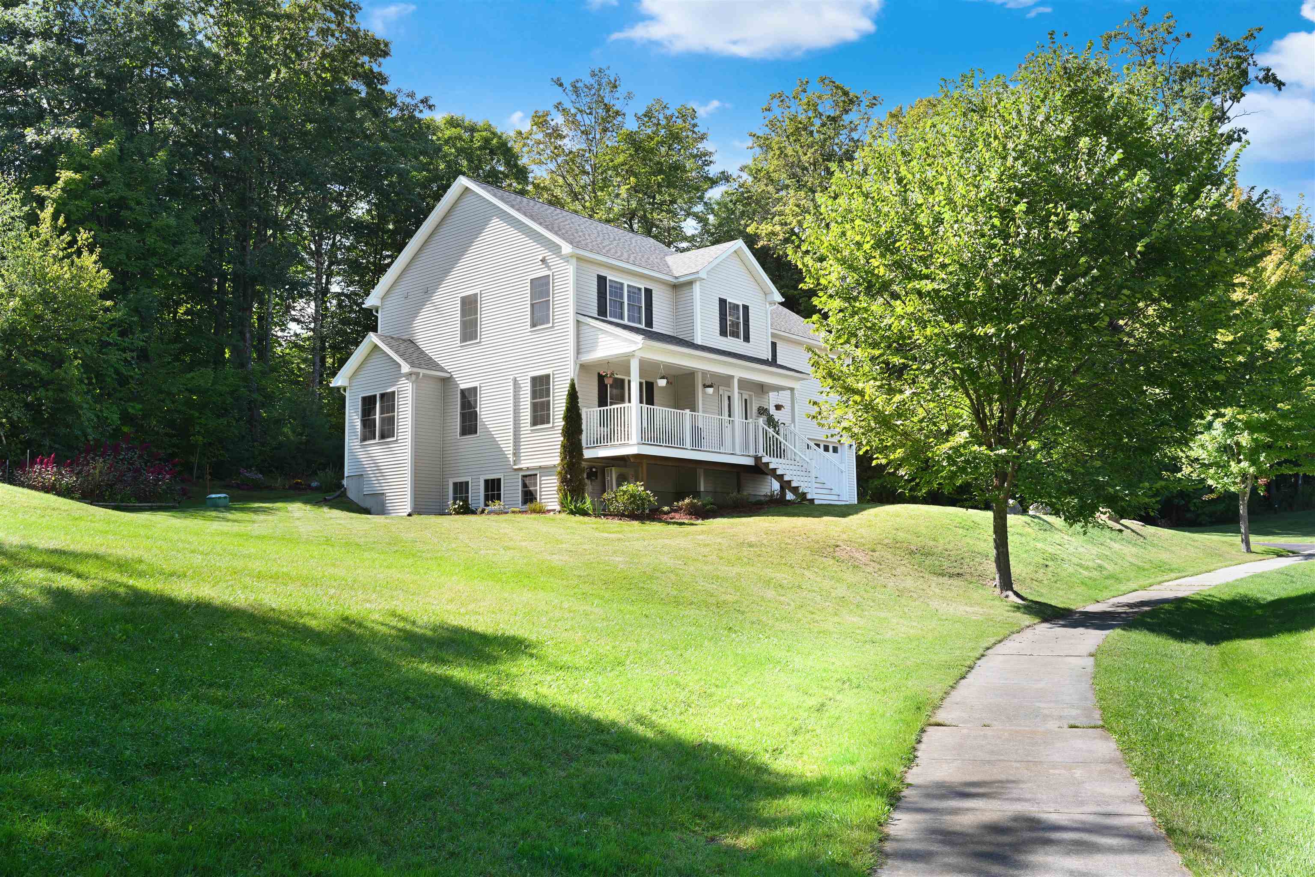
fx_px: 1096
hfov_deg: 61.9
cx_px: 658
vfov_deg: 43.6
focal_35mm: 30
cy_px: 438
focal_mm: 30
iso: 100
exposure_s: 1/15
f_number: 14
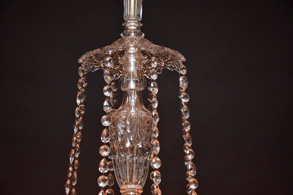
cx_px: 146
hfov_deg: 24.2
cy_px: 98
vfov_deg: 16.3
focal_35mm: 84
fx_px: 684
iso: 640
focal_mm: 56
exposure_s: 1/160
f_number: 4.8
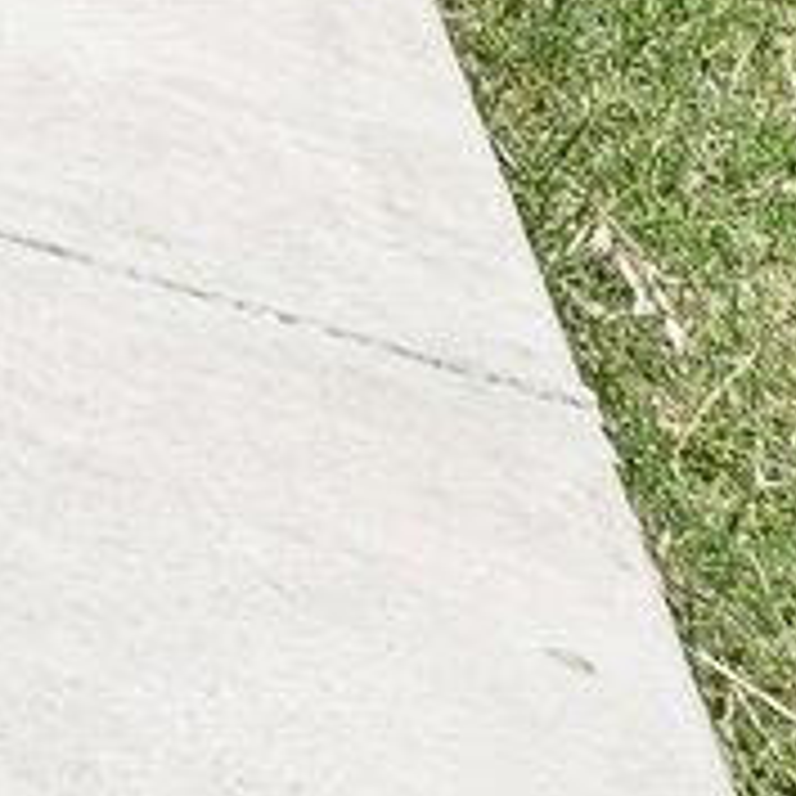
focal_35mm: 138
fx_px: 3590
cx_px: -3031
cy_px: -2246
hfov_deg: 6.7
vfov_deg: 8.2
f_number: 8
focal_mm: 14
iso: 400
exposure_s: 1/640
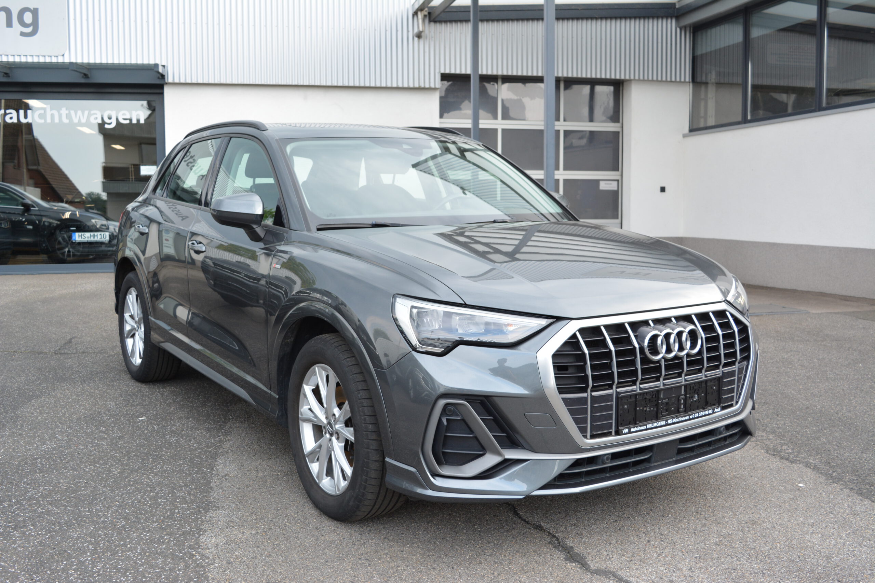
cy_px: 292
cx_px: 438
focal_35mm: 36
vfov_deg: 36.9
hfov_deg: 53.1
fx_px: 875
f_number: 5.6
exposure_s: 1/125
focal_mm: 24
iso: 320
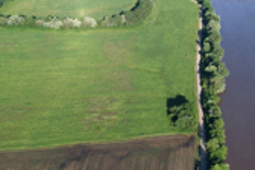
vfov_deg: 22.9
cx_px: 5
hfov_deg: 31.6
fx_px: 418
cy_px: 56
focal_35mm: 59
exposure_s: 1/1250
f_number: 2.8
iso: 100
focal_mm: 8.38
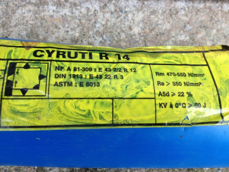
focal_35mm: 35
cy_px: 86
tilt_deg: -68.1
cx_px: 114
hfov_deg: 52.6
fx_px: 232
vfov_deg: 40.7
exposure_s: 1/30
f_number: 2.4
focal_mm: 4.28
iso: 50
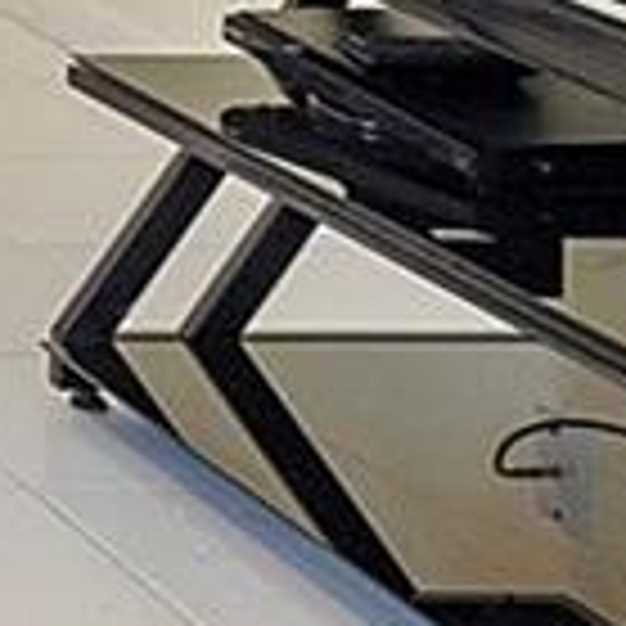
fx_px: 3008
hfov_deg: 8.6
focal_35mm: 147
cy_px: -779
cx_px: -1540
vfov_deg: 10.5
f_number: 9
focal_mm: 10
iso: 250
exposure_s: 1/2.5
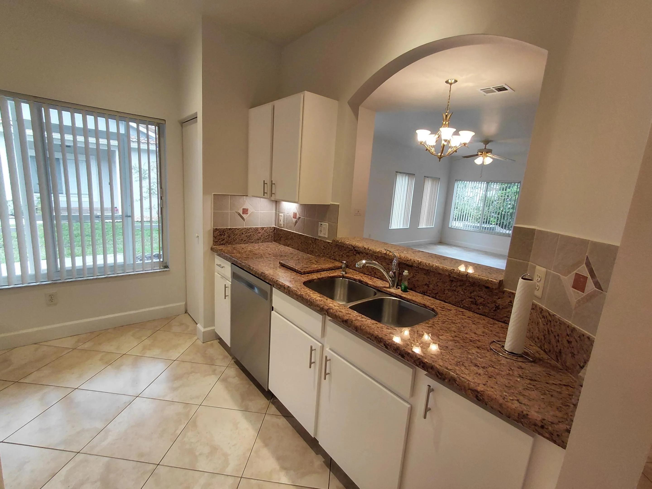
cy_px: 244
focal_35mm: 16
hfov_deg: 94.5
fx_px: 301
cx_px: 326
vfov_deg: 78.1
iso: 64
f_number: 2.2
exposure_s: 1/60
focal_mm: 1.64
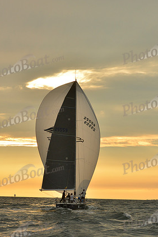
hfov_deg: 12.8
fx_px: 704
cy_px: 139
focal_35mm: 107
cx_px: 93
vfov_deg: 19.1
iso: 800
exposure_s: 1/500
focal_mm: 78
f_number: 11
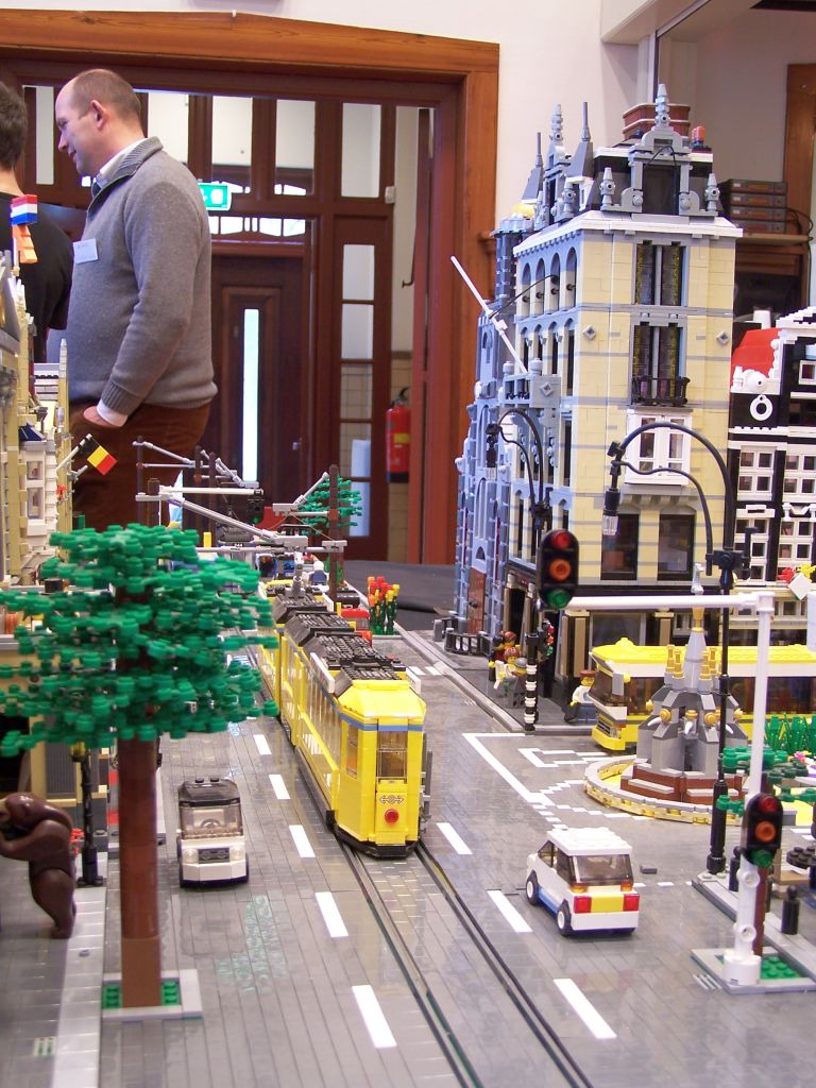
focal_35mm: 48
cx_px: 408
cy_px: 544
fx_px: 1509
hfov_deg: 30.3
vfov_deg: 39.7
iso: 80
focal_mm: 8
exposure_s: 1/4
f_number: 3
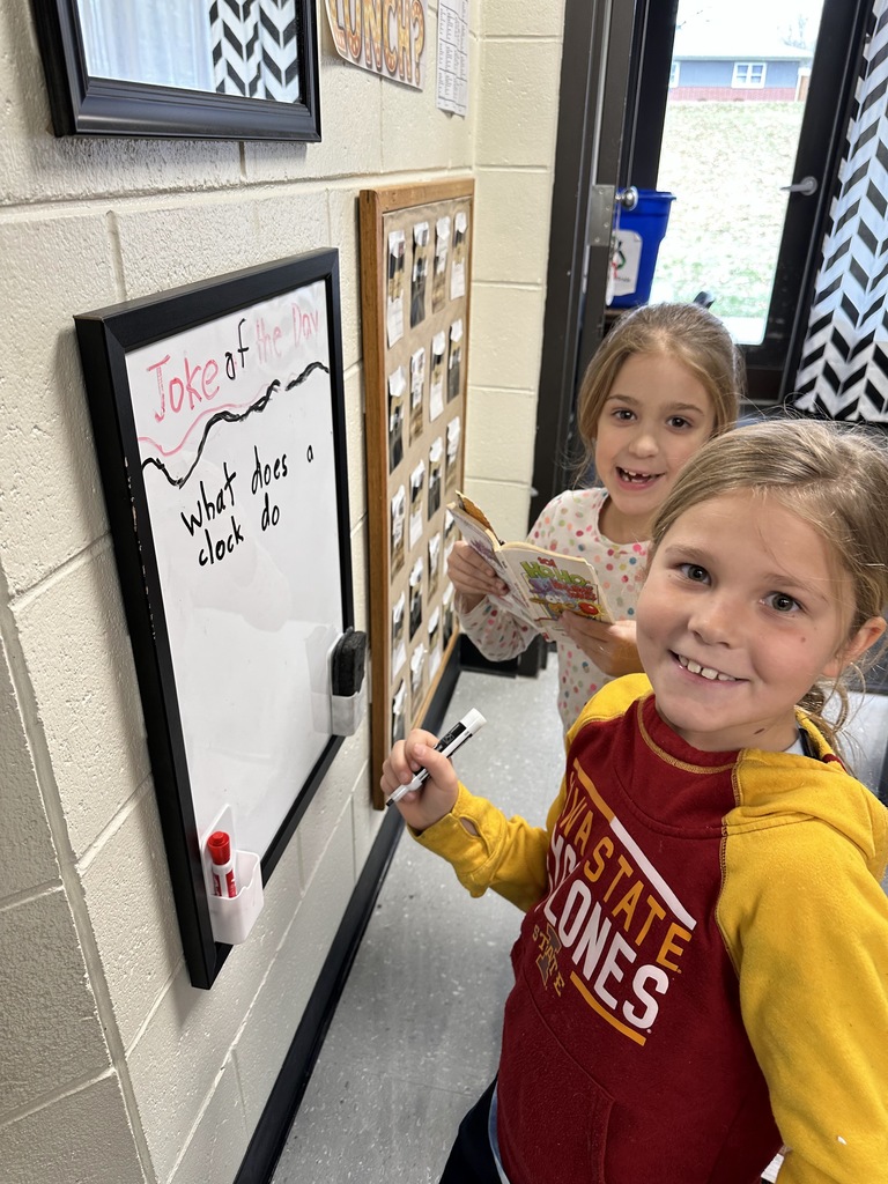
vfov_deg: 71.6
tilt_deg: -27.8
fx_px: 821
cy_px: 592
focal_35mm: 24
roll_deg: -1.7
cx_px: 444
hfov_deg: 56.8
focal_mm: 6.86
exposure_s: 1/60
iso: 125
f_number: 1.78
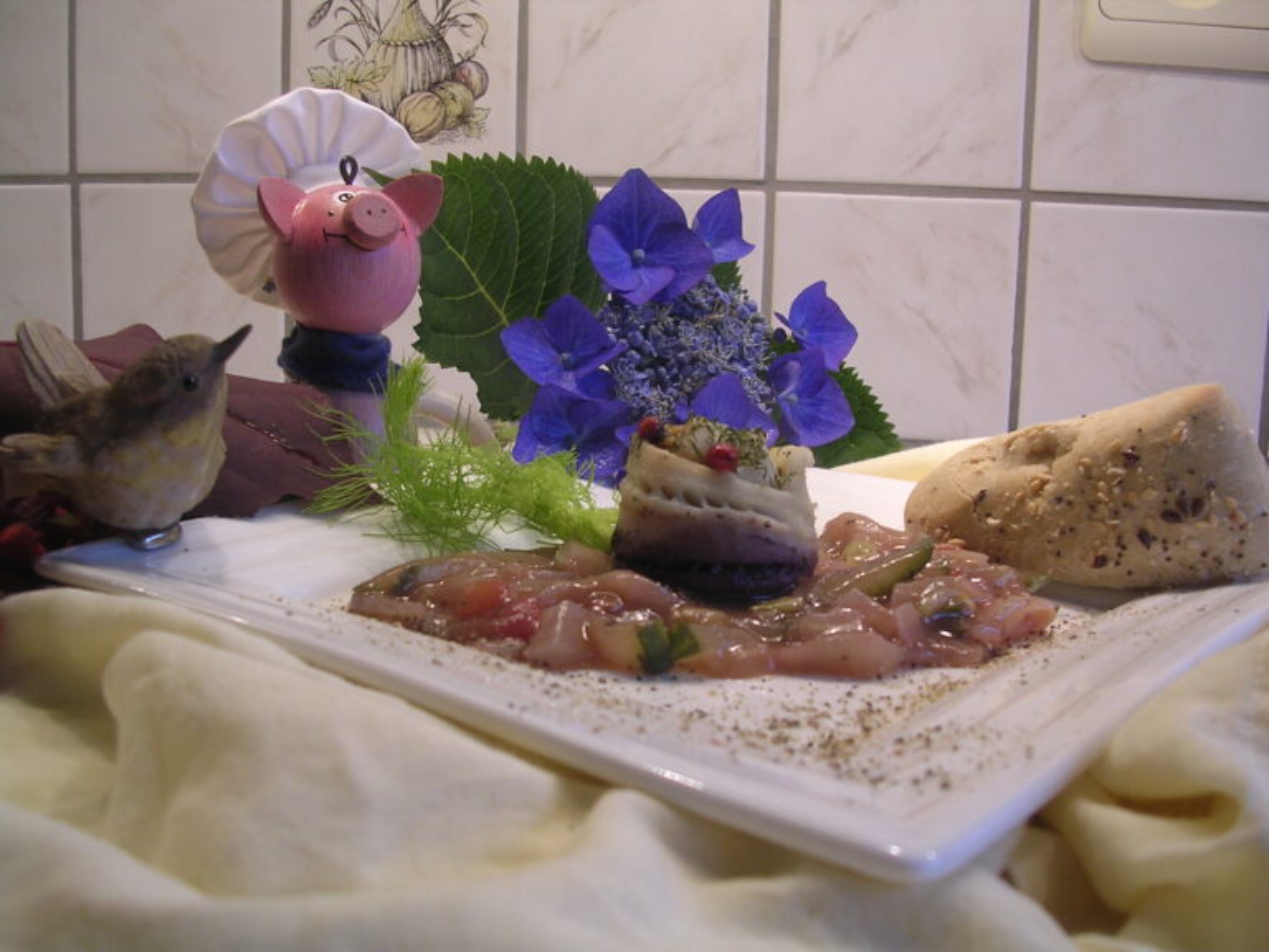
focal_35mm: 38
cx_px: 634
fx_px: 1393
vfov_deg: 37.7
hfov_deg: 49.0
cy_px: 476
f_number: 2.8
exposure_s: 1/36.9
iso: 100
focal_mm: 5.8
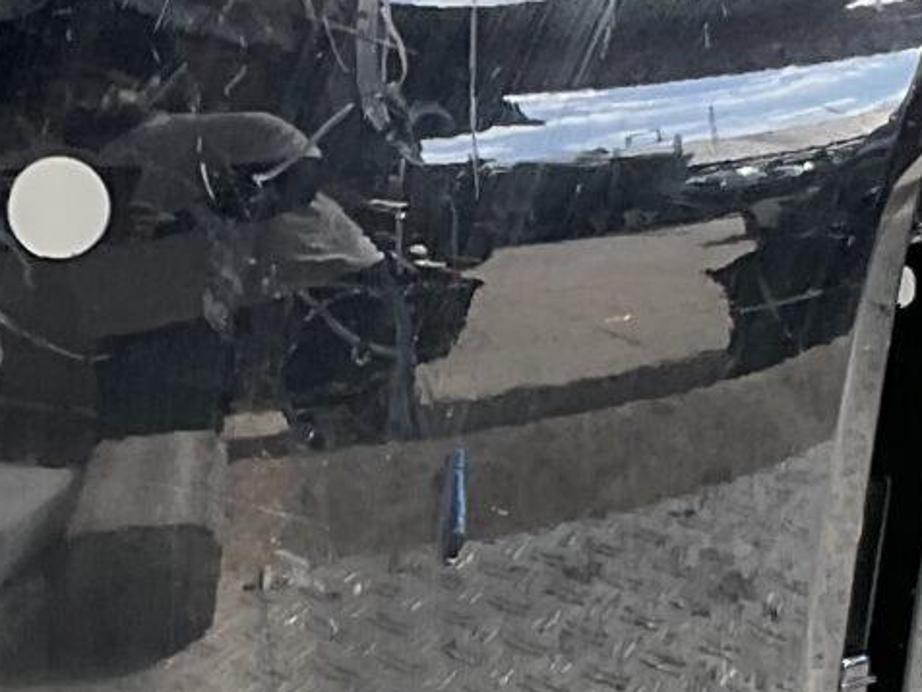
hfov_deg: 12.6
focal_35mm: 156
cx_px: 267
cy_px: 580
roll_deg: -1.1
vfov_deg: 9.5
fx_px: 4155
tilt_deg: -16.8
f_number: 1.8
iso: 16
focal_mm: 3
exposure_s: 1/155
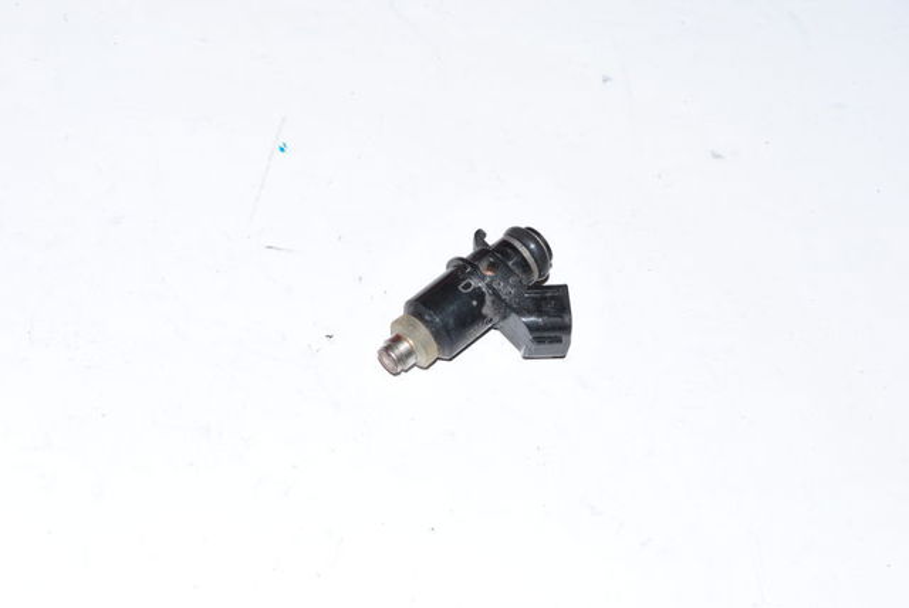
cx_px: 454
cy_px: 304
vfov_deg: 16.6
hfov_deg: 24.6
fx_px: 2085
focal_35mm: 82
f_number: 14
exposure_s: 1/40
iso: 400
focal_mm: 55
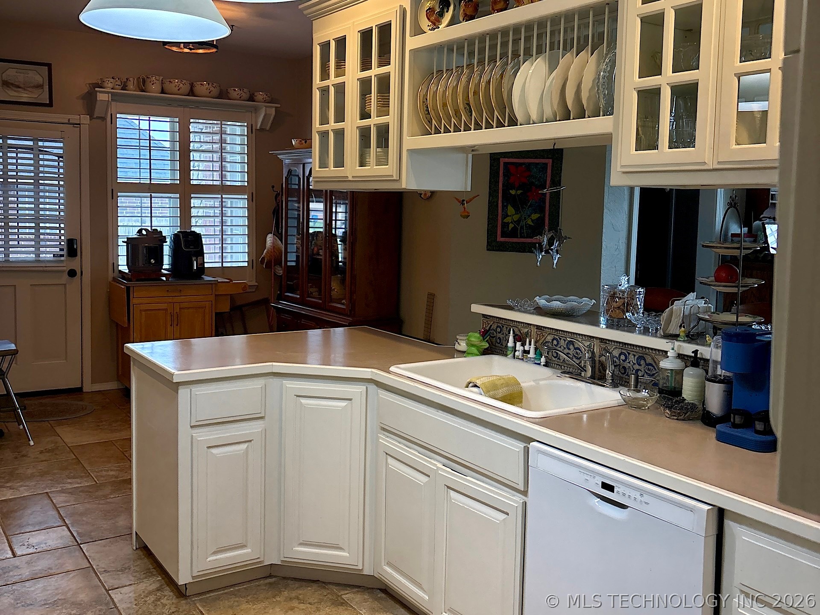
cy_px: 308
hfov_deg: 67.3
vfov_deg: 53.1
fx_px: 616
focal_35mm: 26
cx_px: 410
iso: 200
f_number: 1.6
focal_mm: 5.96
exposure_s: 1/120
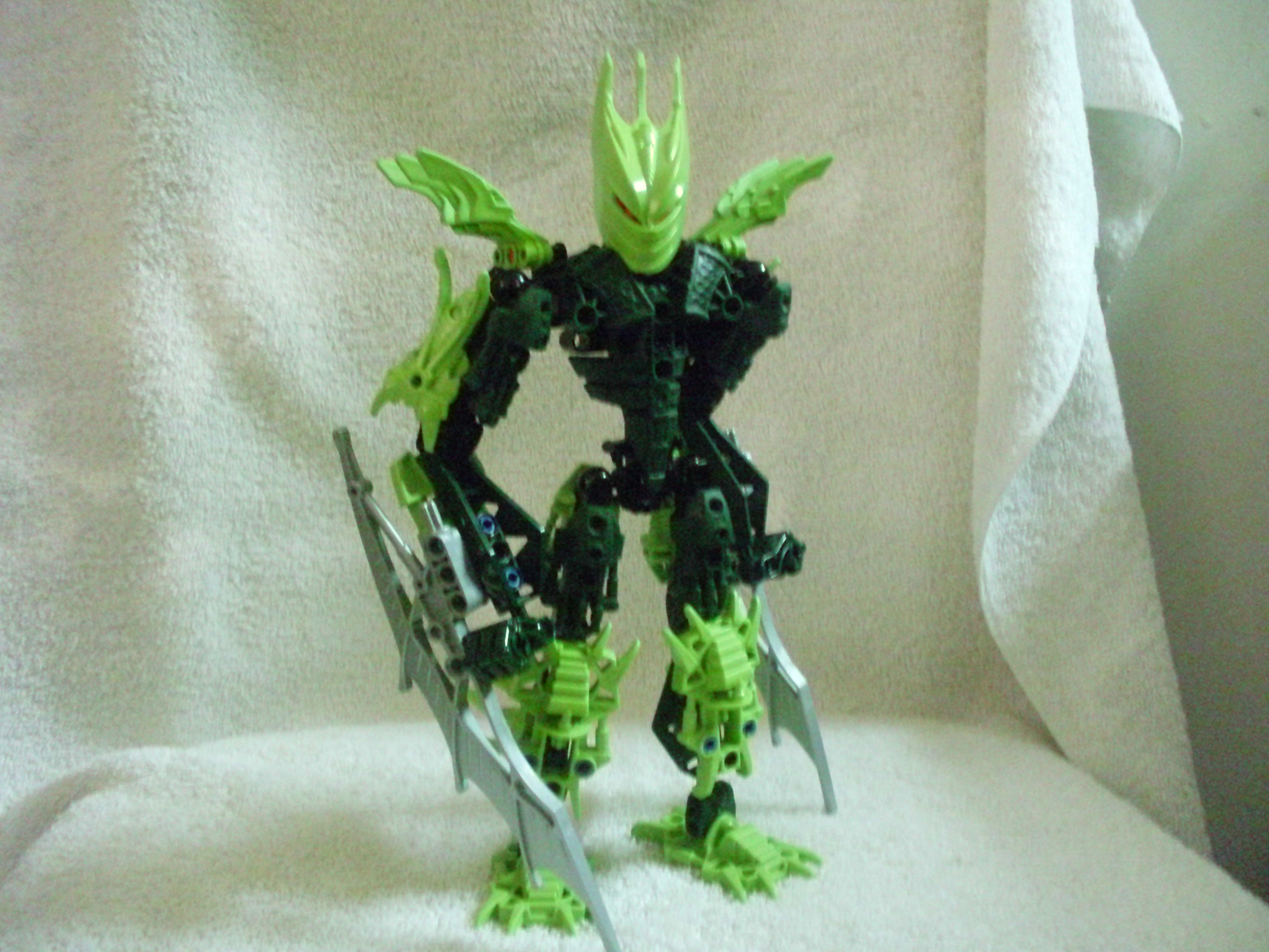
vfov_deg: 37.7
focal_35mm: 38
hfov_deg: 49.0
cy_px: 476
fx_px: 1393
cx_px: 634
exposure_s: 1/16
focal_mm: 6.3
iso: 1600
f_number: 3.1
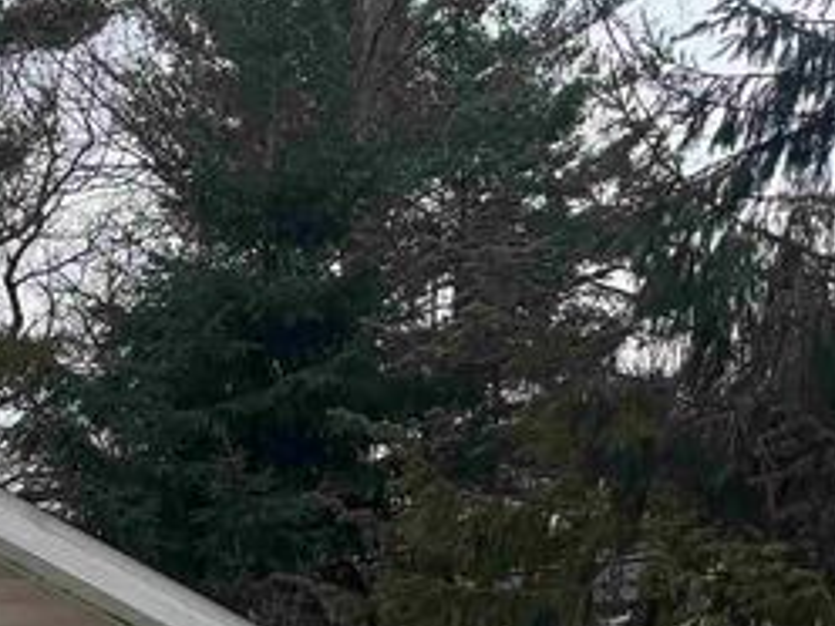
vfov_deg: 14.1
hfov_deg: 15.7
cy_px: 895
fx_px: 2388
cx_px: -835
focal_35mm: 99
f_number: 1.78
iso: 80
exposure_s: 1/2331
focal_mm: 6.76
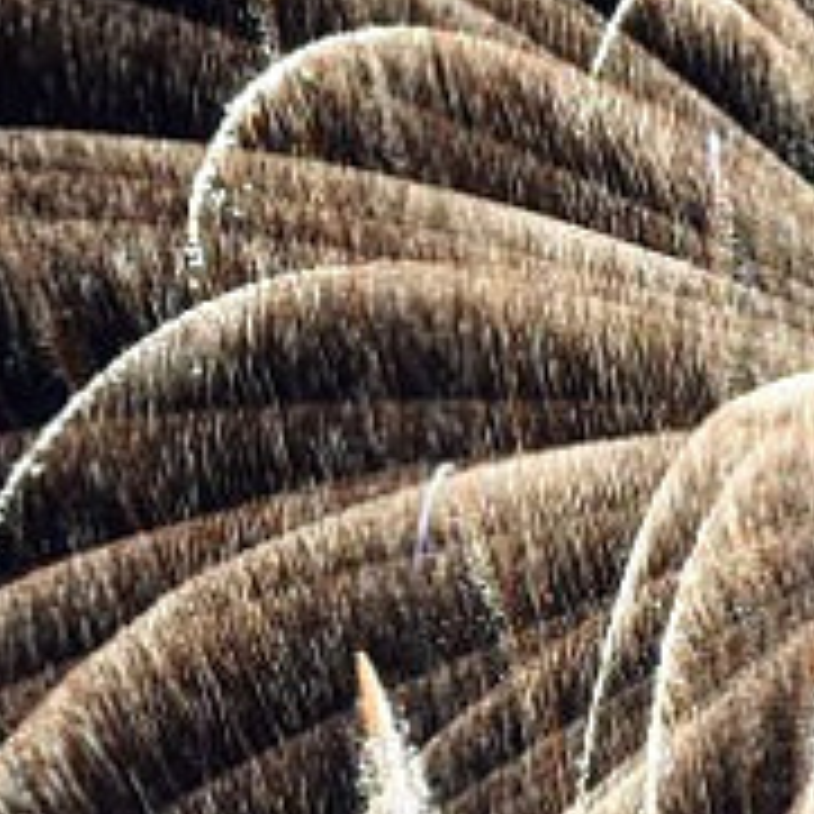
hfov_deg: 7.6
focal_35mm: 225
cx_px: 1318
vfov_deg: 7.6
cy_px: 1234
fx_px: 5986
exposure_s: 8
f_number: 5
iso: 100
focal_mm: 20
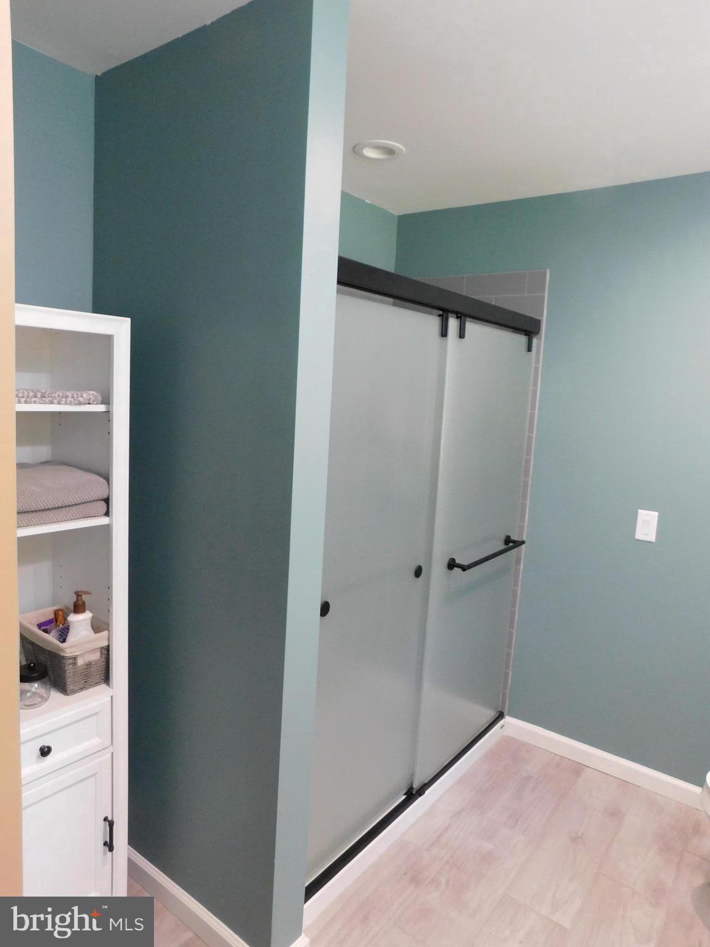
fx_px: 629
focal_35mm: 23
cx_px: 355
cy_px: 474
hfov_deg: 58.9
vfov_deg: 73.9
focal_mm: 4
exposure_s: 1/25
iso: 400
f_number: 3
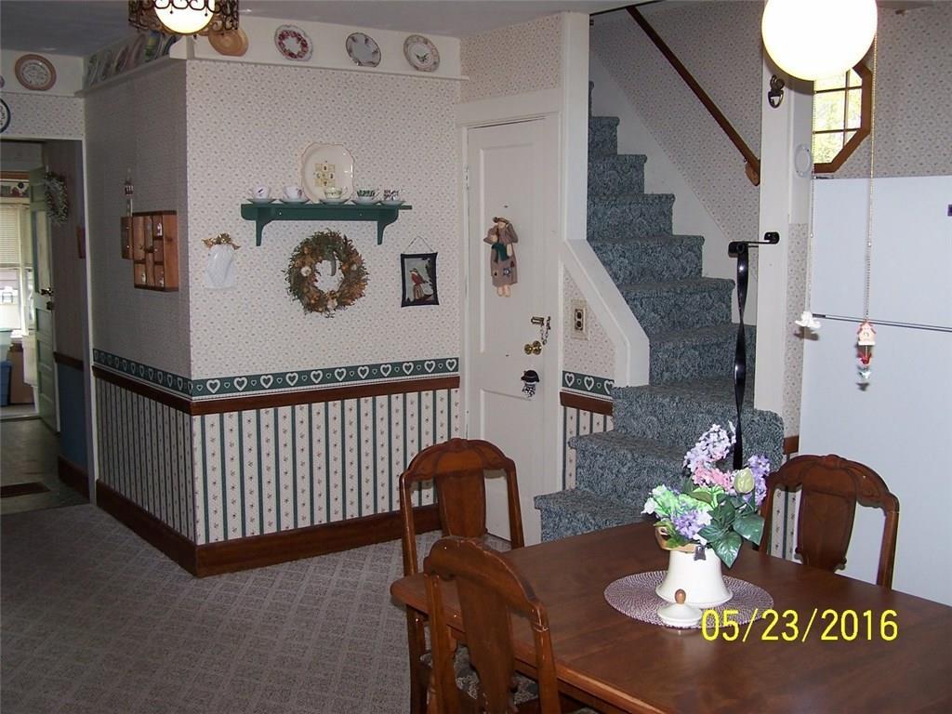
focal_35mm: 38
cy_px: 357
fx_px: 1045
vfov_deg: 37.7
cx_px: 476
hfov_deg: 49.0
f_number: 2.8
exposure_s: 1/60
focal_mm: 6.3
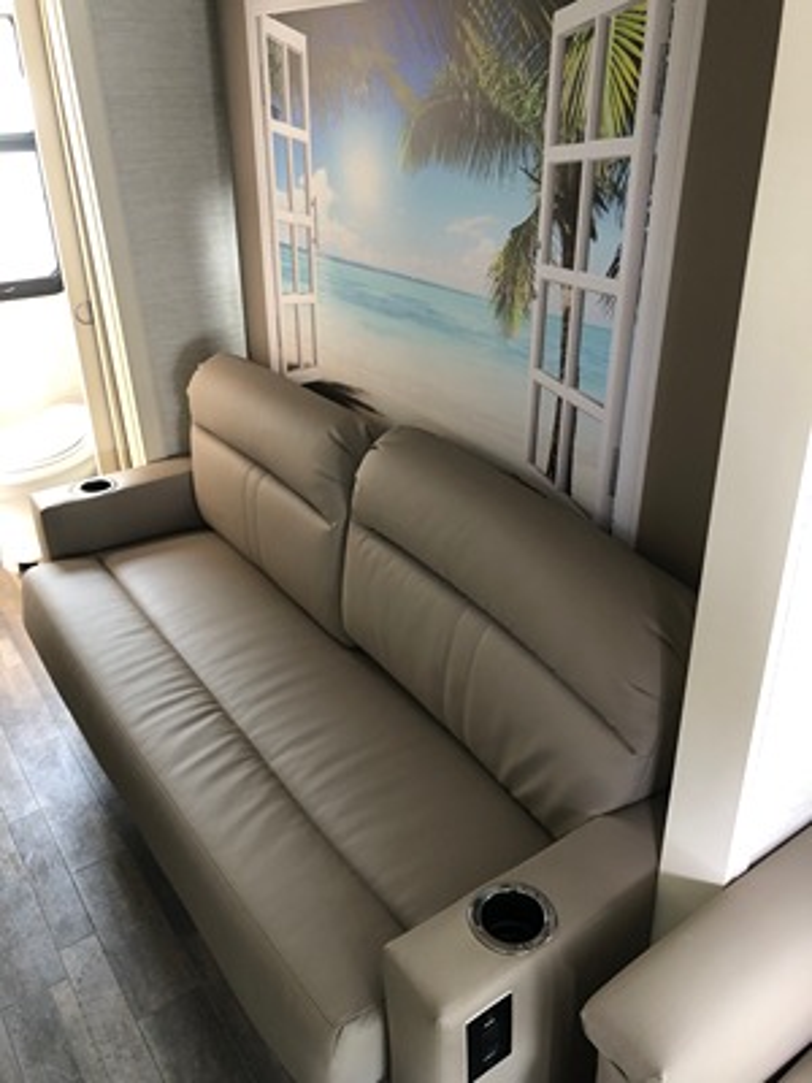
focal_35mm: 28
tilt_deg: -24.8
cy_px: 542
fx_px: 876
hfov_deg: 49.7
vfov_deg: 63.4
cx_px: 406
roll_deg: -0.7
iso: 80
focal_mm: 4
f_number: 1.8
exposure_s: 1/15
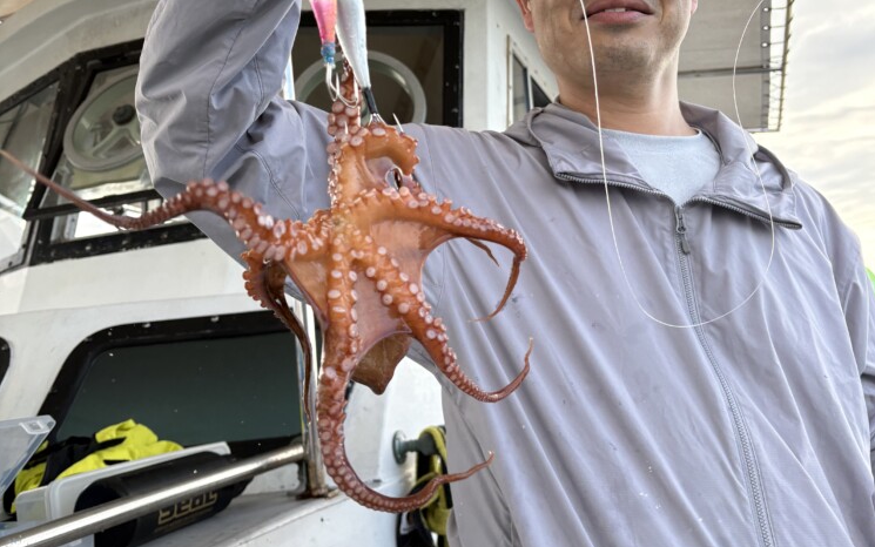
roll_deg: +3.6
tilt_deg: +11.8
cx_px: 439
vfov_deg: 34.3
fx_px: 883
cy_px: 202
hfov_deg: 52.7
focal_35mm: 37
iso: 64
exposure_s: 1/456
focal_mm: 5.96
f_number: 1.6
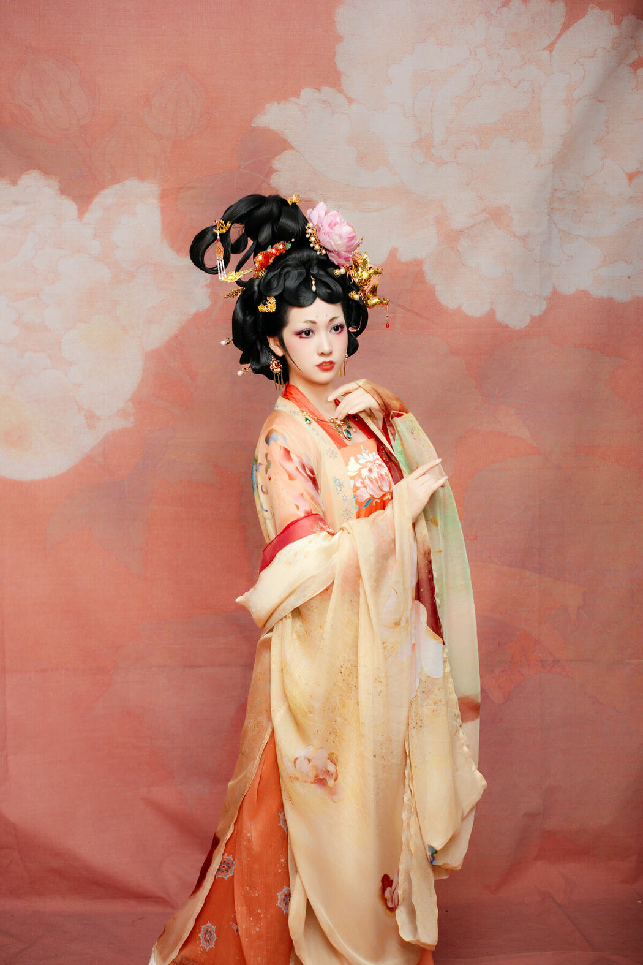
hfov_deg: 27.5
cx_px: 322
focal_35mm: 49
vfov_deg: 40.3
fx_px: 1313
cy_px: 482
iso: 100
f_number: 2.8
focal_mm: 50
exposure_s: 1/160
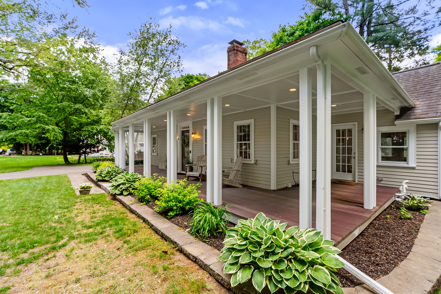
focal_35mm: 16
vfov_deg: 73.8
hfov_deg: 96.7
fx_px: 196
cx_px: 220
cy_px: 147
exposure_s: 3.2
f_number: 7.1
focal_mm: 16
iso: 125
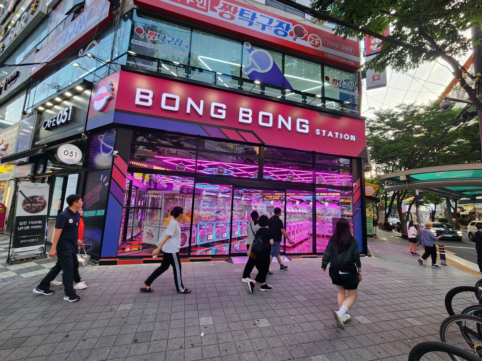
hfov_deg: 106.2
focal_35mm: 13
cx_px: 241
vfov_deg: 89.9
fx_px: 181
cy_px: 180
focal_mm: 2.2
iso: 80
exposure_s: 1/120
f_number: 2.2
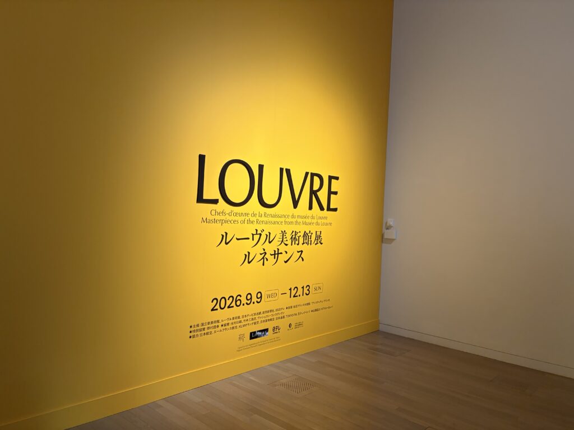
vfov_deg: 53.1
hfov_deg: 67.3
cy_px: 215
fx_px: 431
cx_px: 287
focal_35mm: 26
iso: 200
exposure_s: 1/50
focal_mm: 5.96
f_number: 1.6
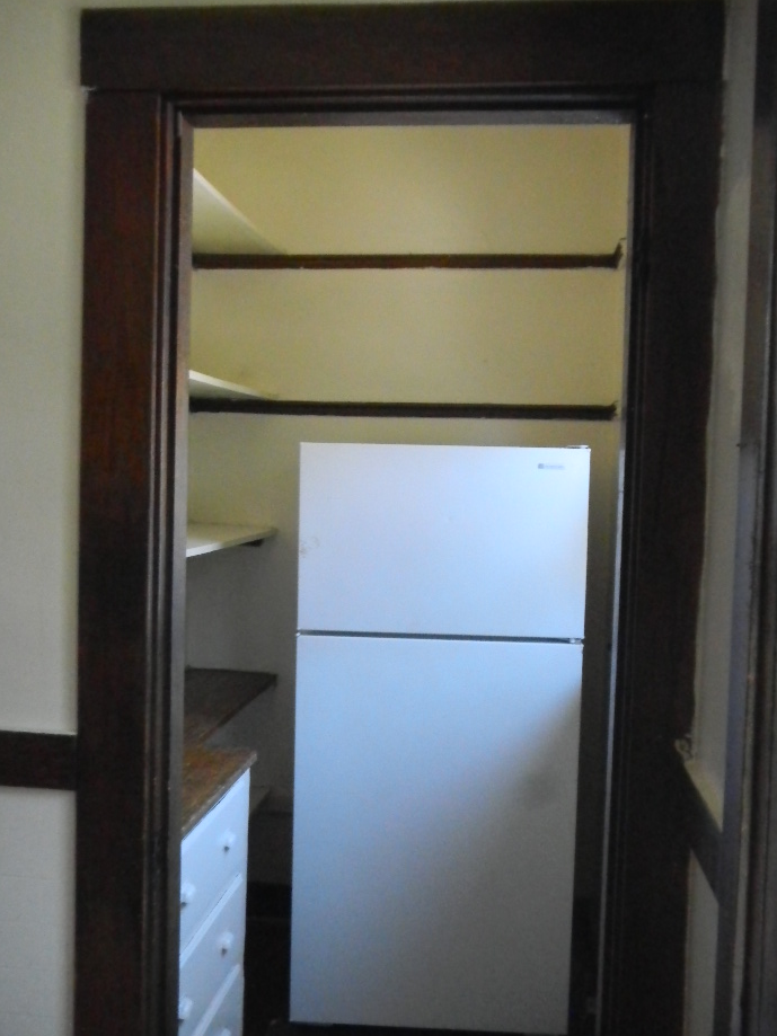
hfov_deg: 36.8
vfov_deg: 47.8
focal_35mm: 39
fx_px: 1167
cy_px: 547
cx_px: 396
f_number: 3.6
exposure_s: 1/19.1
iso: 200
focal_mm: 6.3
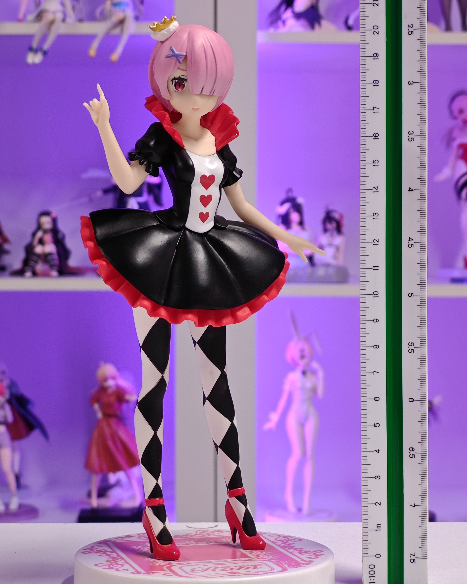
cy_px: 312
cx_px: 224
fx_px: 1503
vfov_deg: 22.0
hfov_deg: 17.7
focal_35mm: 87
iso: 400
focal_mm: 7.48
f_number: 2.4
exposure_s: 1/17.1
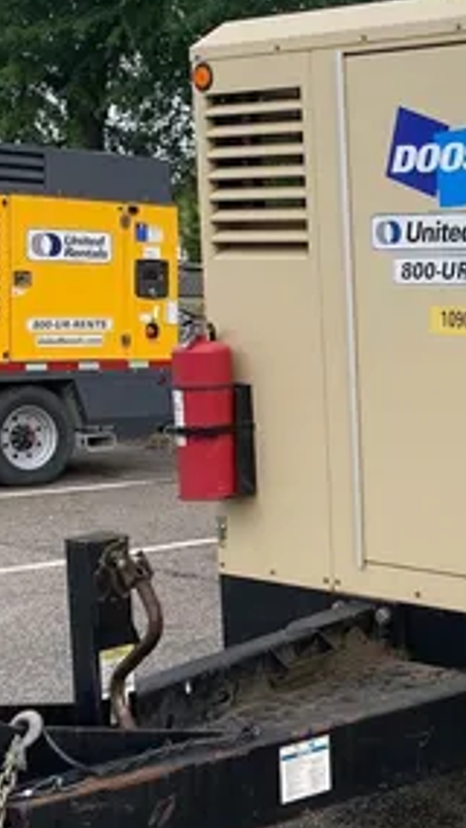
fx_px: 1602
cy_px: 465
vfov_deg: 28.9
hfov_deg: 15.6
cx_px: 635
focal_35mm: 73
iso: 25
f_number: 1.8
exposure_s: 1/716
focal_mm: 4.25
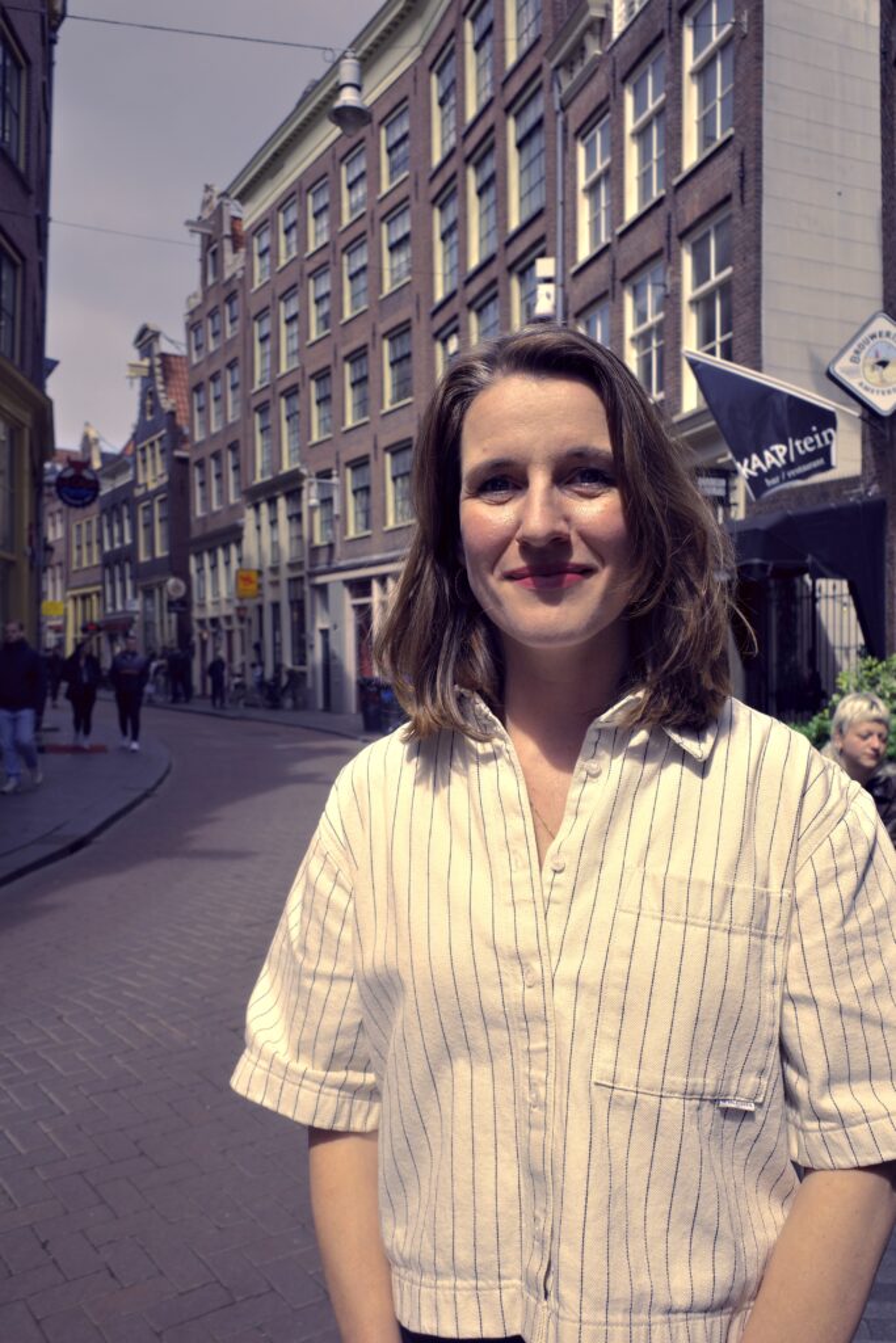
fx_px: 1045
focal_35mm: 28
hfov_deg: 46.4
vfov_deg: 65.5
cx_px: 448
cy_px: 672
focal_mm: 18.3
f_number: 5.6
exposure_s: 1/500
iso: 200
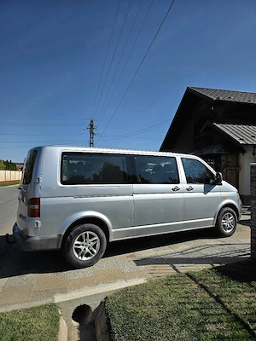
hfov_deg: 58.9
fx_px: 227
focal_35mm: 23
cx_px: 128
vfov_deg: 73.9
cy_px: 170
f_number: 1.7
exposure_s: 1/10000
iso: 50
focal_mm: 6.3
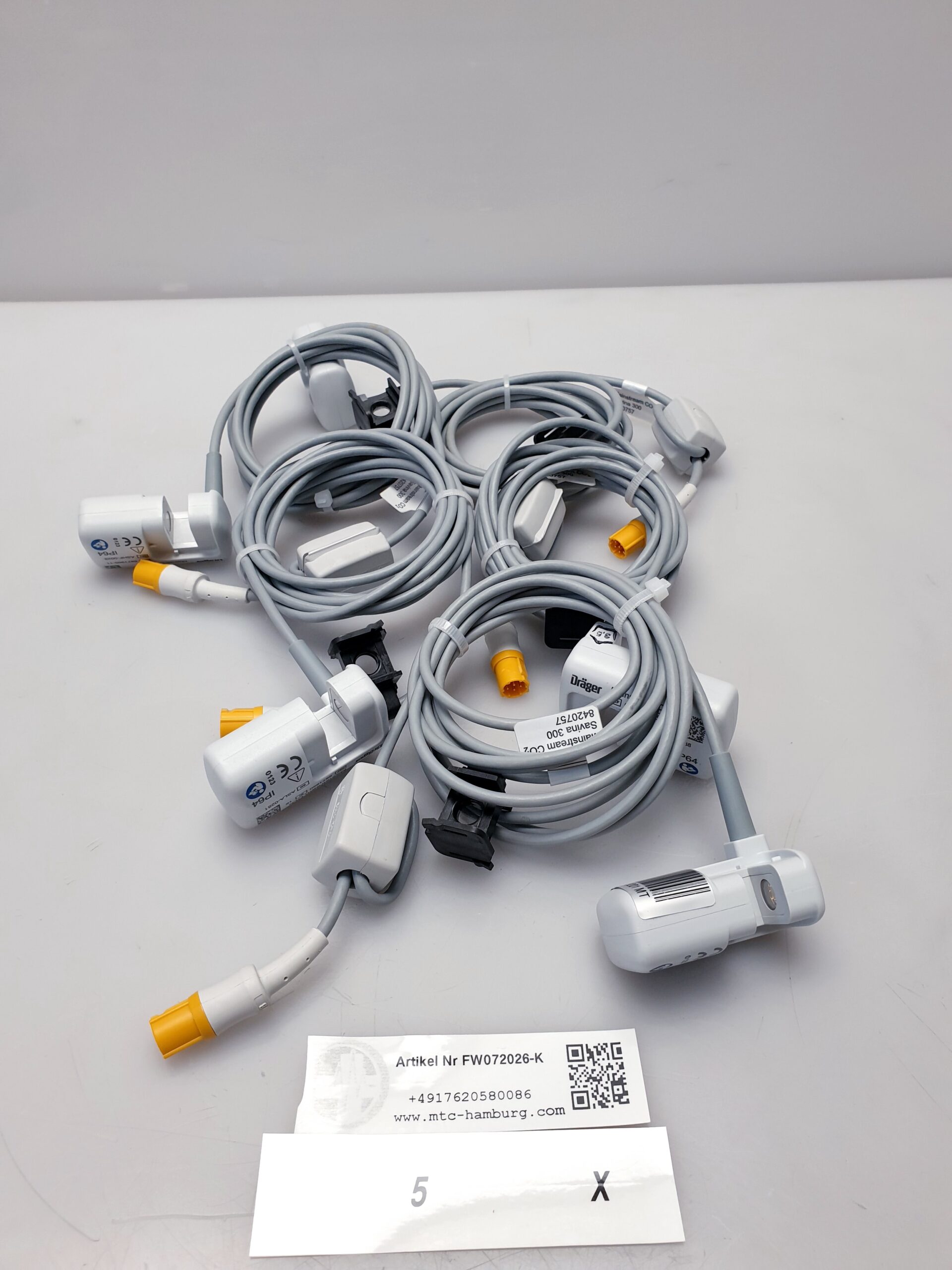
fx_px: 953
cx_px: 476
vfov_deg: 67.3
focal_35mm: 26
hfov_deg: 53.1
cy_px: 635
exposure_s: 1/100
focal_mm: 4.3
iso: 100
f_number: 2.4
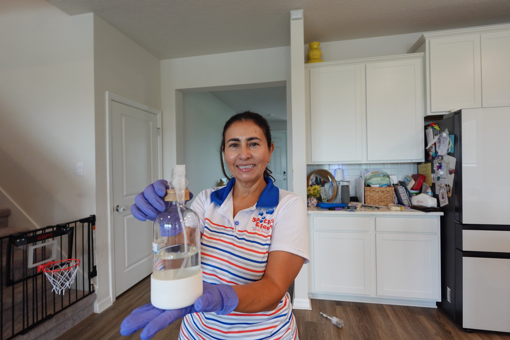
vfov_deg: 67.4
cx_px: 255
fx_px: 255
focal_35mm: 18
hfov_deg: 90.0
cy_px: 170
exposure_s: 1/80
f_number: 1.8
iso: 160
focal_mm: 6.9
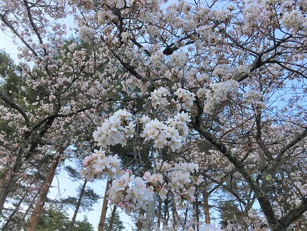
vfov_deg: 48.2
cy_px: 116
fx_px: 257
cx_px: 154
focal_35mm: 29
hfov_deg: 61.7
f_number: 2.2
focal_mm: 4.15
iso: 25
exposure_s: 1/381
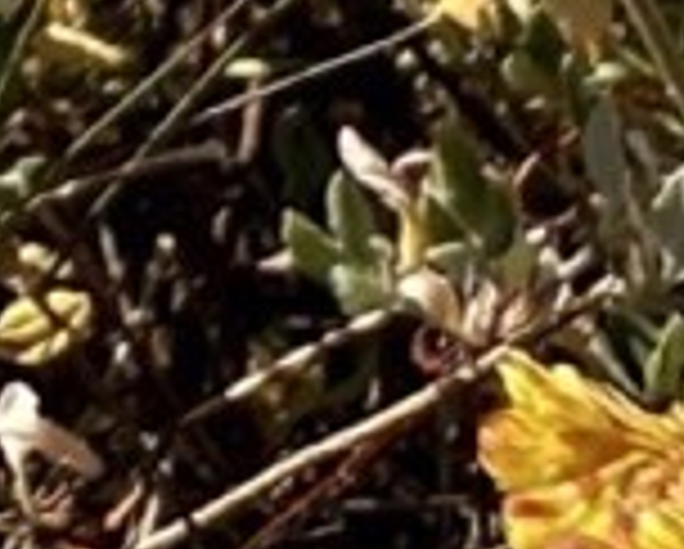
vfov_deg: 7.1
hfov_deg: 8.5
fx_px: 3750
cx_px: -1431
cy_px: -1341
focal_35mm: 185
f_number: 2.2
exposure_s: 1/1842
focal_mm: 2.22
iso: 40
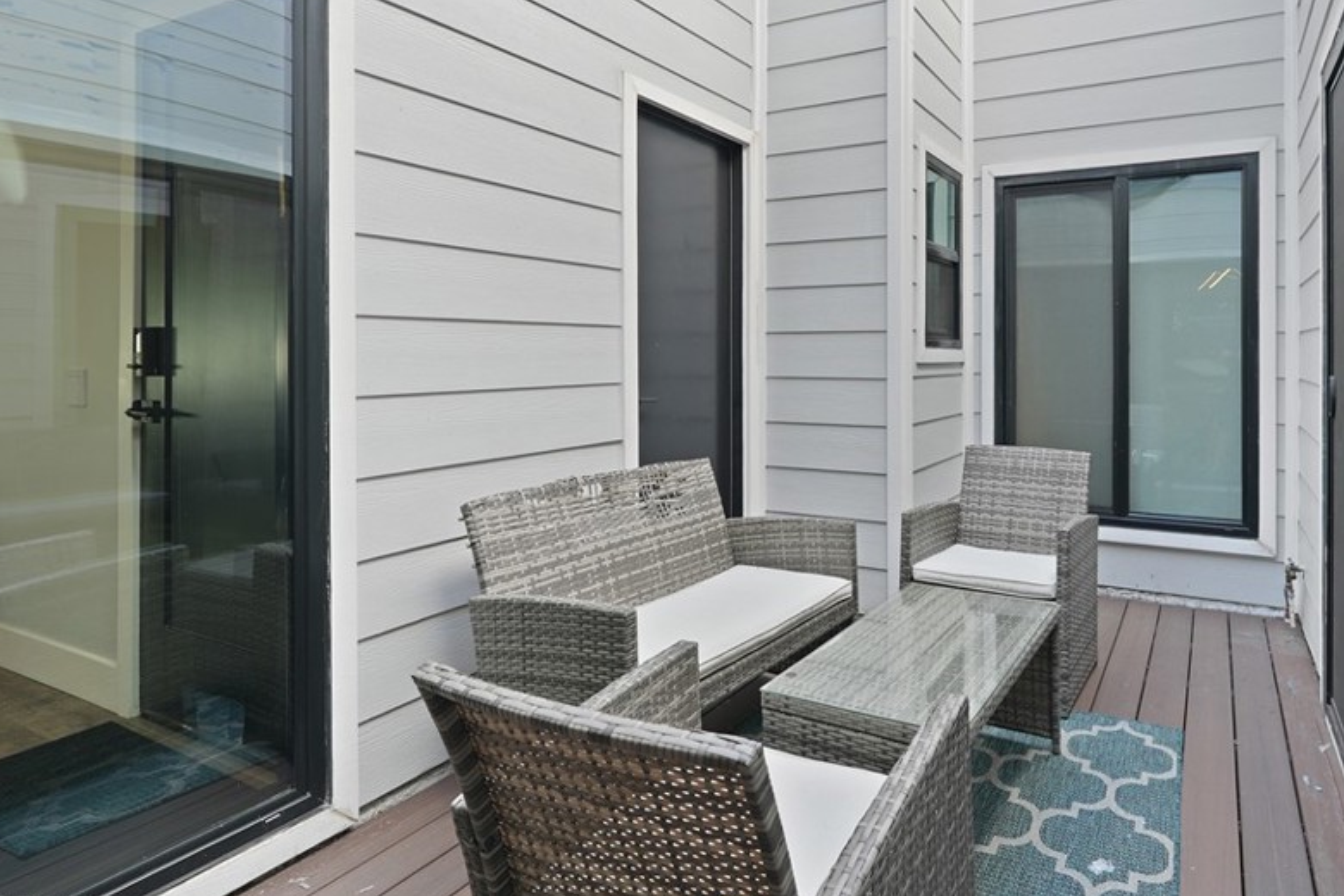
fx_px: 784
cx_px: 827
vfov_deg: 58.9
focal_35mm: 21
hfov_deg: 79.9
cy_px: 349
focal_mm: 16
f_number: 6.3
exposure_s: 1/15
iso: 250
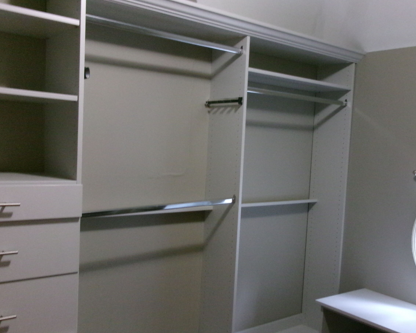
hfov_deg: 49.0
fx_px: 456
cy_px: 178
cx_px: 232
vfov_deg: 40.1
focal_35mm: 37
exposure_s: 1/10
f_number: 3.9
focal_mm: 5.1
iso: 800
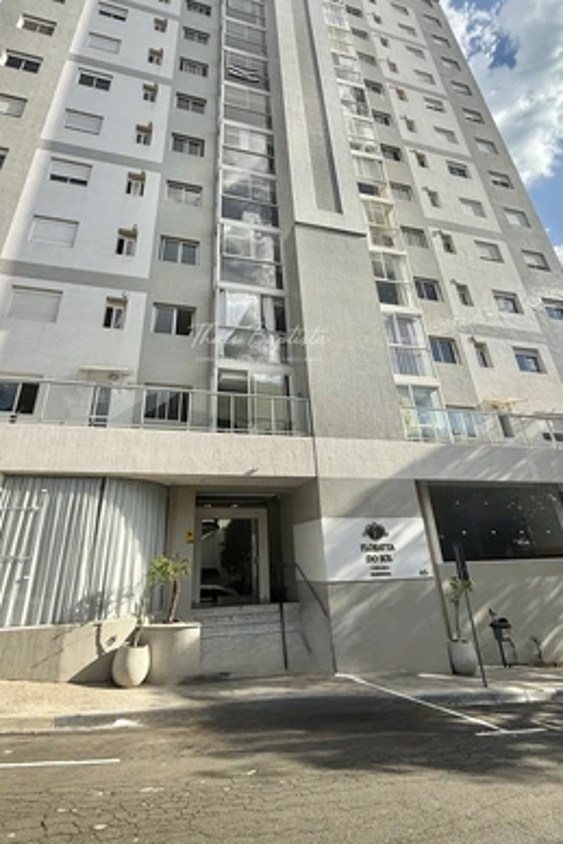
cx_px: 259
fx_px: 422
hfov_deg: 67.3
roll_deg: +2.0
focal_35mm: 18
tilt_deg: +28.7
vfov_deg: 88.9
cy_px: 342
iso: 50
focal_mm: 2.22
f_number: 2.2
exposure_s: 1/1339
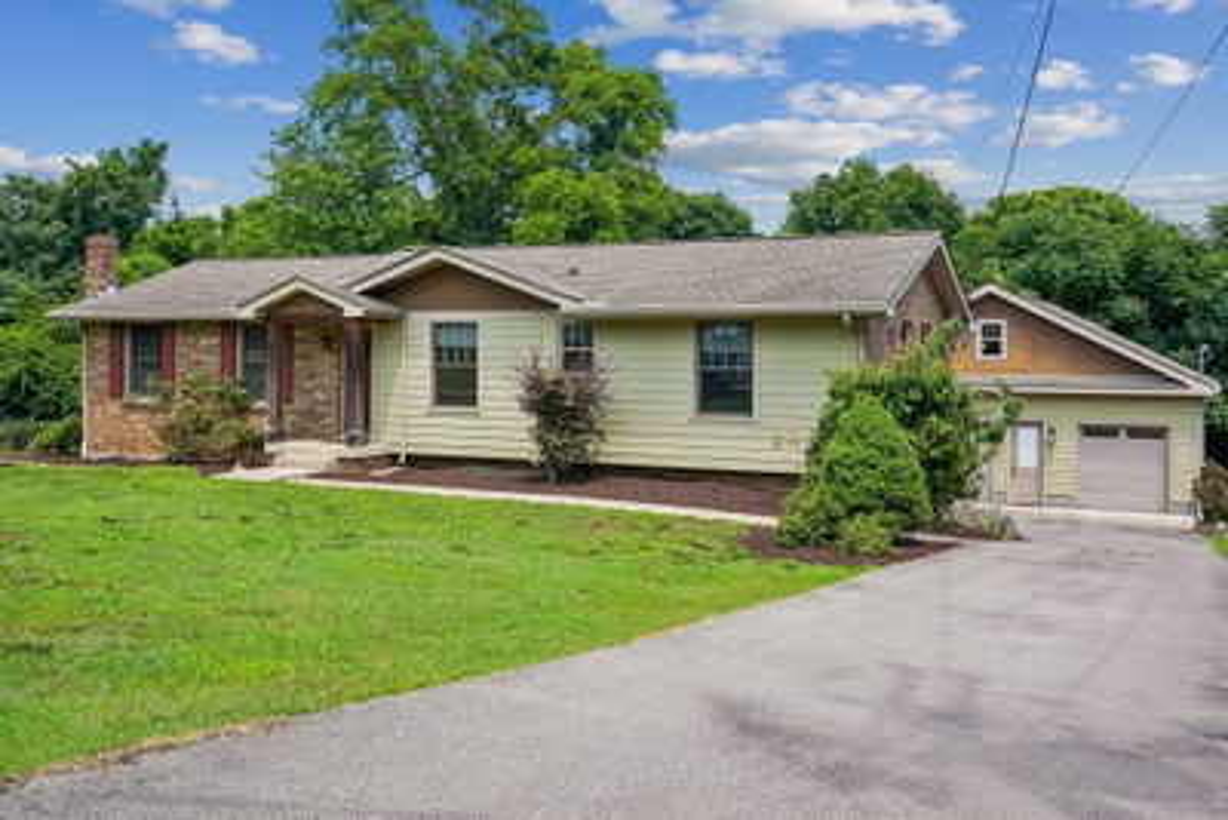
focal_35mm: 34
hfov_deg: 56.5
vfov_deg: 39.5
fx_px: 1143
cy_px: 410
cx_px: 614
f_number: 11
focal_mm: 33.5
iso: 400
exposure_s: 1/250
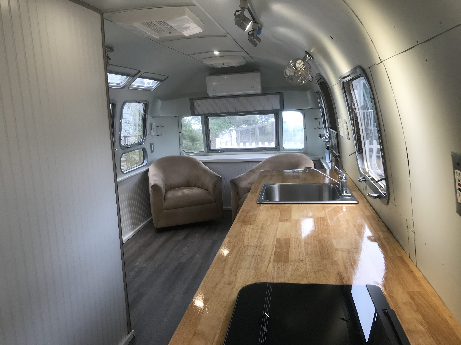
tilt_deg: -9.1
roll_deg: +2.9
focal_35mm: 28
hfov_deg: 63.4
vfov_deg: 49.7
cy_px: 172
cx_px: 230
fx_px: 373
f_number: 1.8
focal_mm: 3.99
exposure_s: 1/120
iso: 25
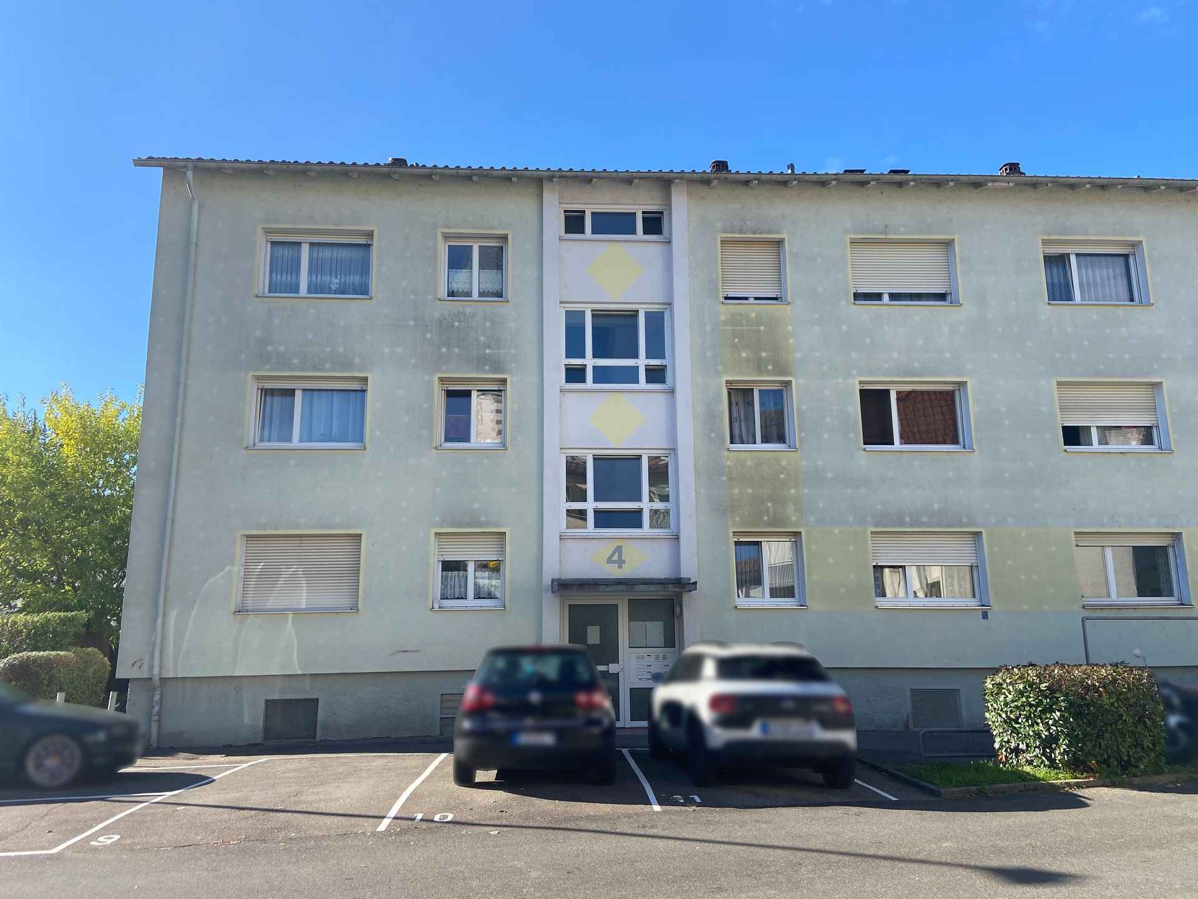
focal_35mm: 26
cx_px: 599
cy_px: 450
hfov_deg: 67.3
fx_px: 900
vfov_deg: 53.1
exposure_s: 1/1429
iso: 32
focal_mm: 4.25
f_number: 1.8
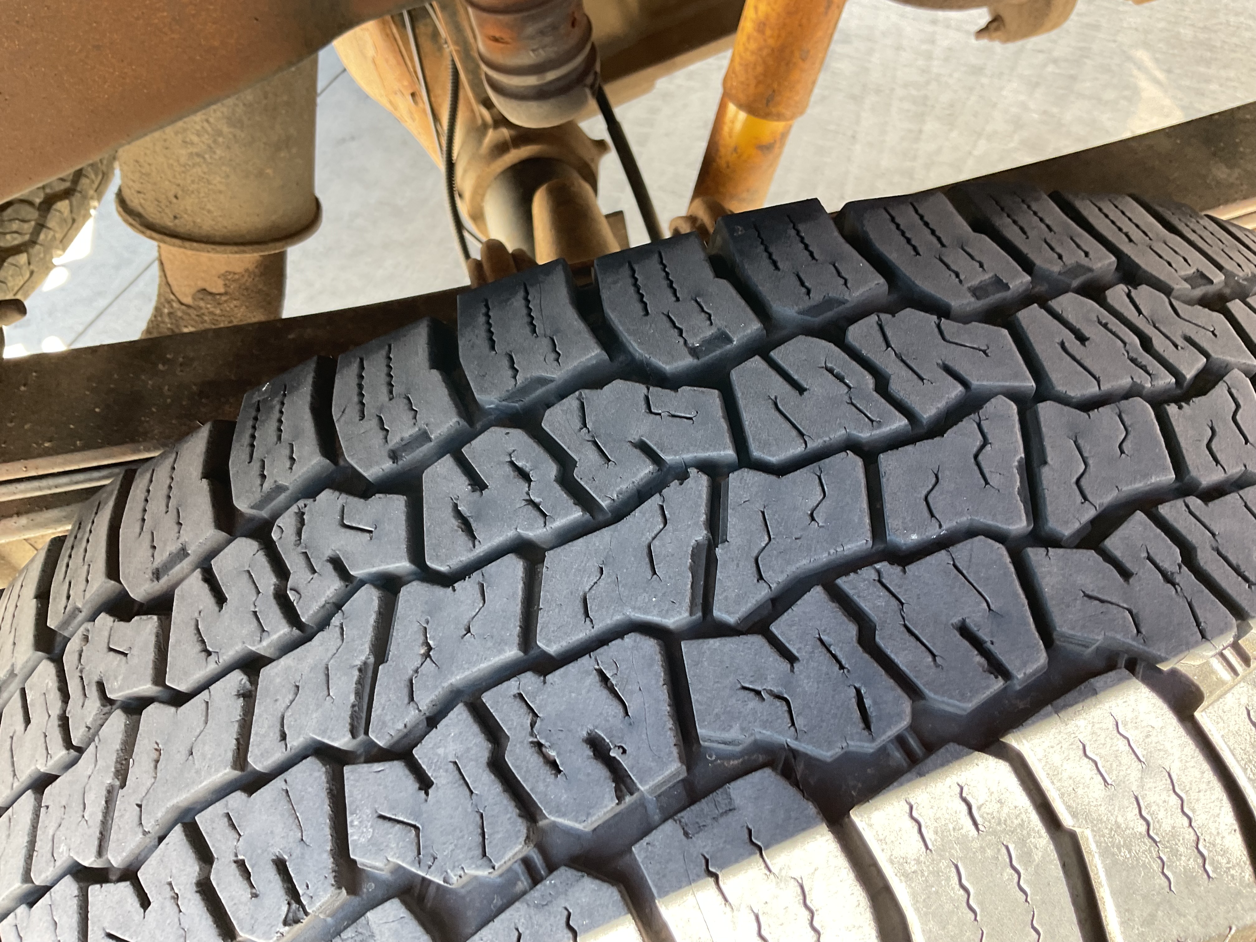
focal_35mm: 29
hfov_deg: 61.7
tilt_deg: -58.0
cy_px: 471
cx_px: 628
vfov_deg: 48.2
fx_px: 1052
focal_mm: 3
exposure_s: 1/60
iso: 40
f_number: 1.8
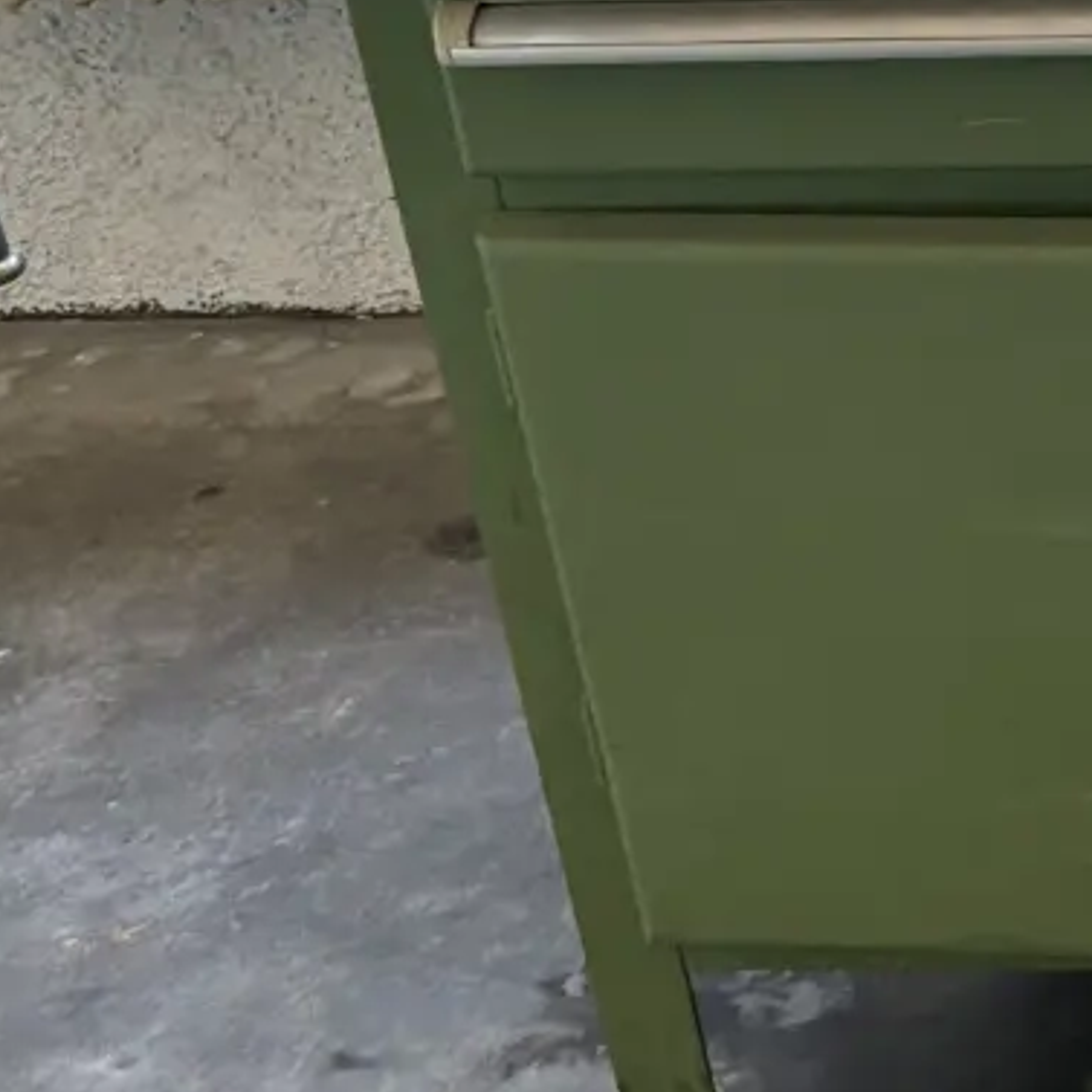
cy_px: 81
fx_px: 4176
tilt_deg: -21.4
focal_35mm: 117
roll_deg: +2.2
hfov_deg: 12.7
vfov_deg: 14.7
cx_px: 2311
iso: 160
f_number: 1.6
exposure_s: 1/60
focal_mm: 5.96
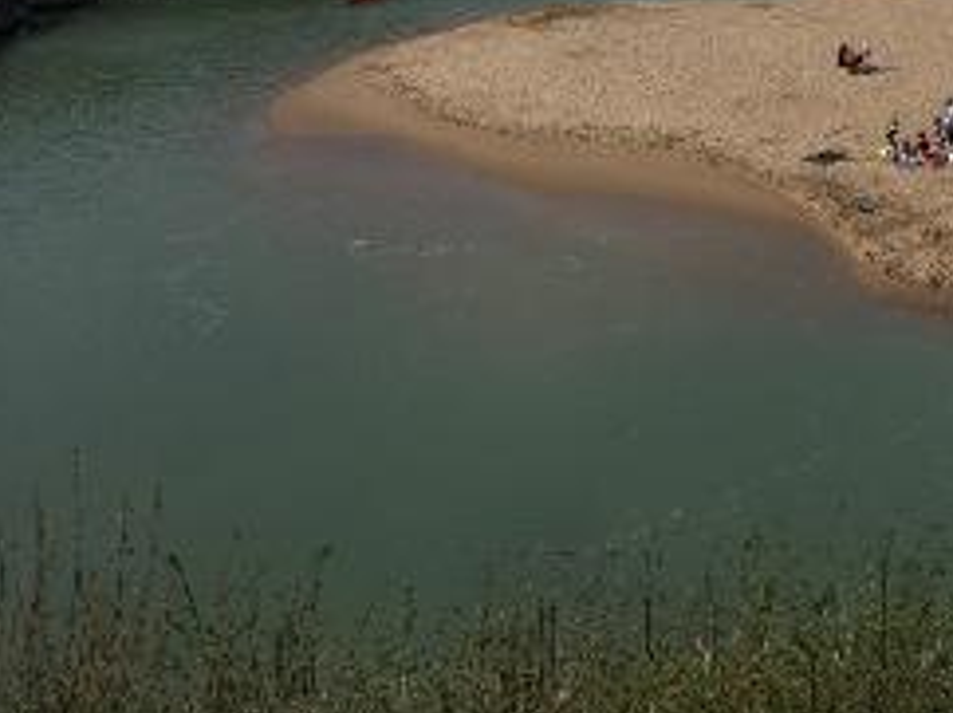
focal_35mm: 60
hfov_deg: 31.7
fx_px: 1650
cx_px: 709
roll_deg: -1.3
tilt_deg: -13.1
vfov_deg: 23.6
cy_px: 49
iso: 25
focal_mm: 4.15
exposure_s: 1/1876
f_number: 2.2
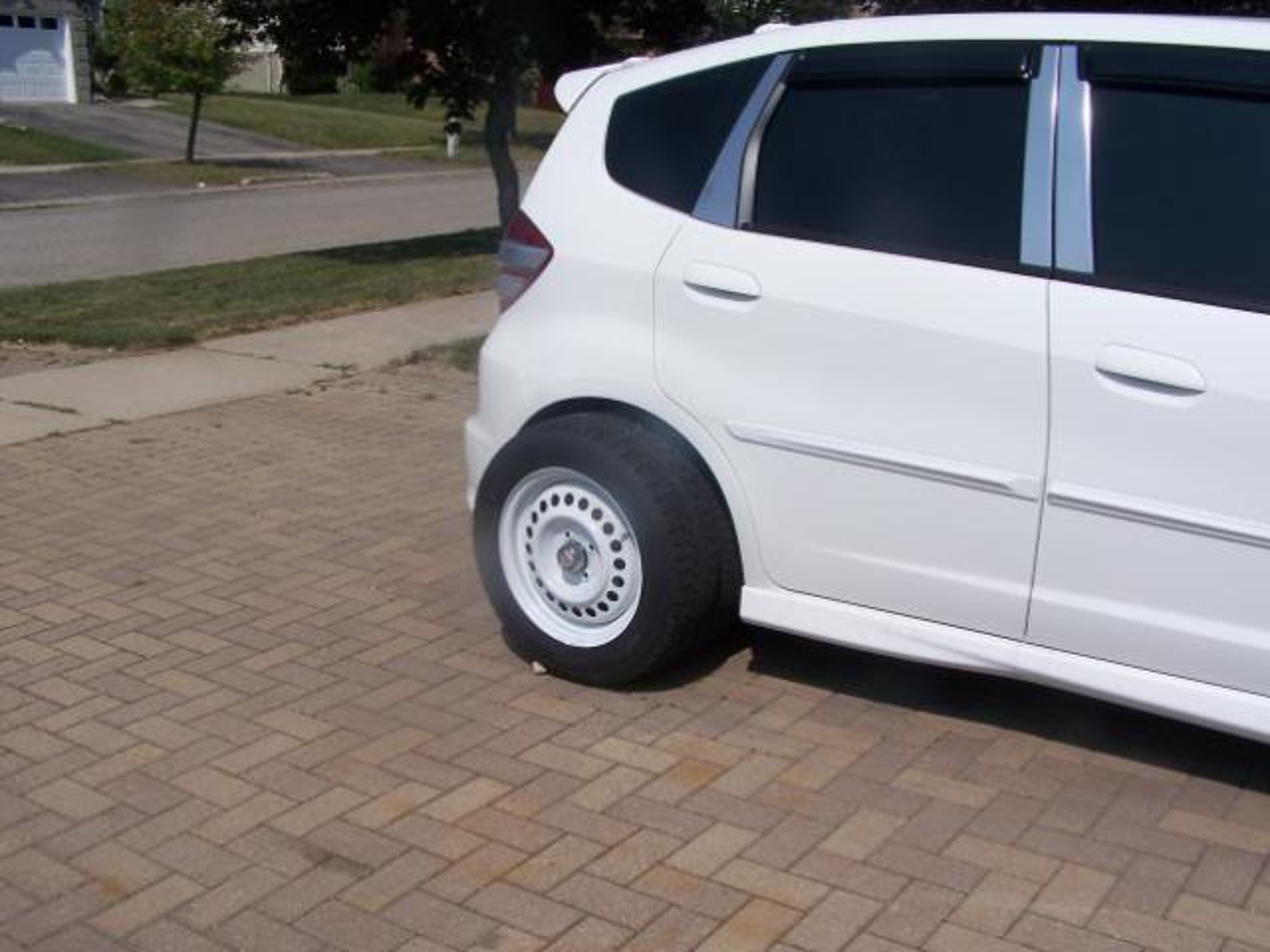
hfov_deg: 49.0
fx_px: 1394
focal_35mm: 38
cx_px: 635
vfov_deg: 37.7
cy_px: 476
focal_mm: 6.3
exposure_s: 1/1000
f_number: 5.6
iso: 80
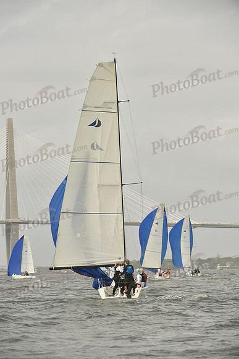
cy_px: 180
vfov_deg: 10.3
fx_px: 1990
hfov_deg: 6.9
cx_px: 120
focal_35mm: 200
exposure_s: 1/1250
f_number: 7.1
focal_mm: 200
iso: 320
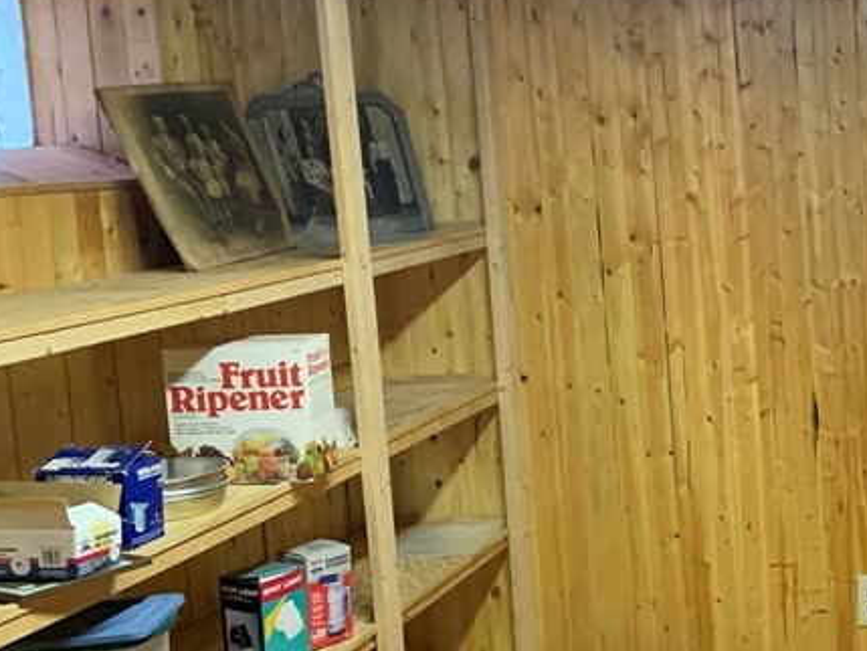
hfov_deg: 28.6
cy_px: 295
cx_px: 928
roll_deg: +3.4
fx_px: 1553
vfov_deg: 23.7
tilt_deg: -7.6
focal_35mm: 62
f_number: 1.8
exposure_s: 1/40
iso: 400
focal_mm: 4.25
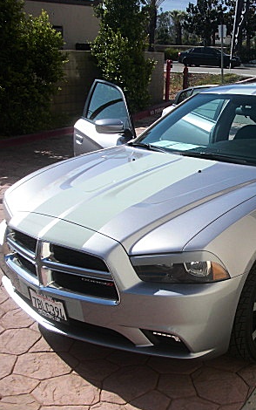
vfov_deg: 38.9
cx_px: 250
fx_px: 580
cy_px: 204
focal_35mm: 52
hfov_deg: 23.9
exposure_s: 1/800
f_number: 2.8
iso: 50
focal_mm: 6.3
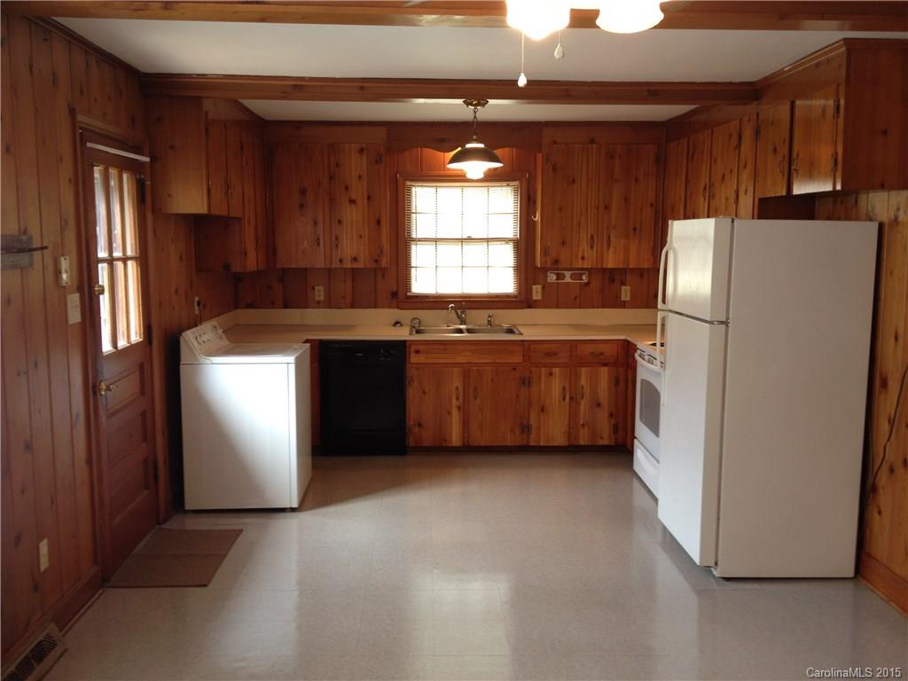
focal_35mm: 35
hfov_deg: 52.6
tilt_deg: -8.2
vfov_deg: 40.7
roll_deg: -0.7
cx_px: 454
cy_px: 340
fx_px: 918
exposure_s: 1/24
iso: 50
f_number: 2.4
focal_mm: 4.28
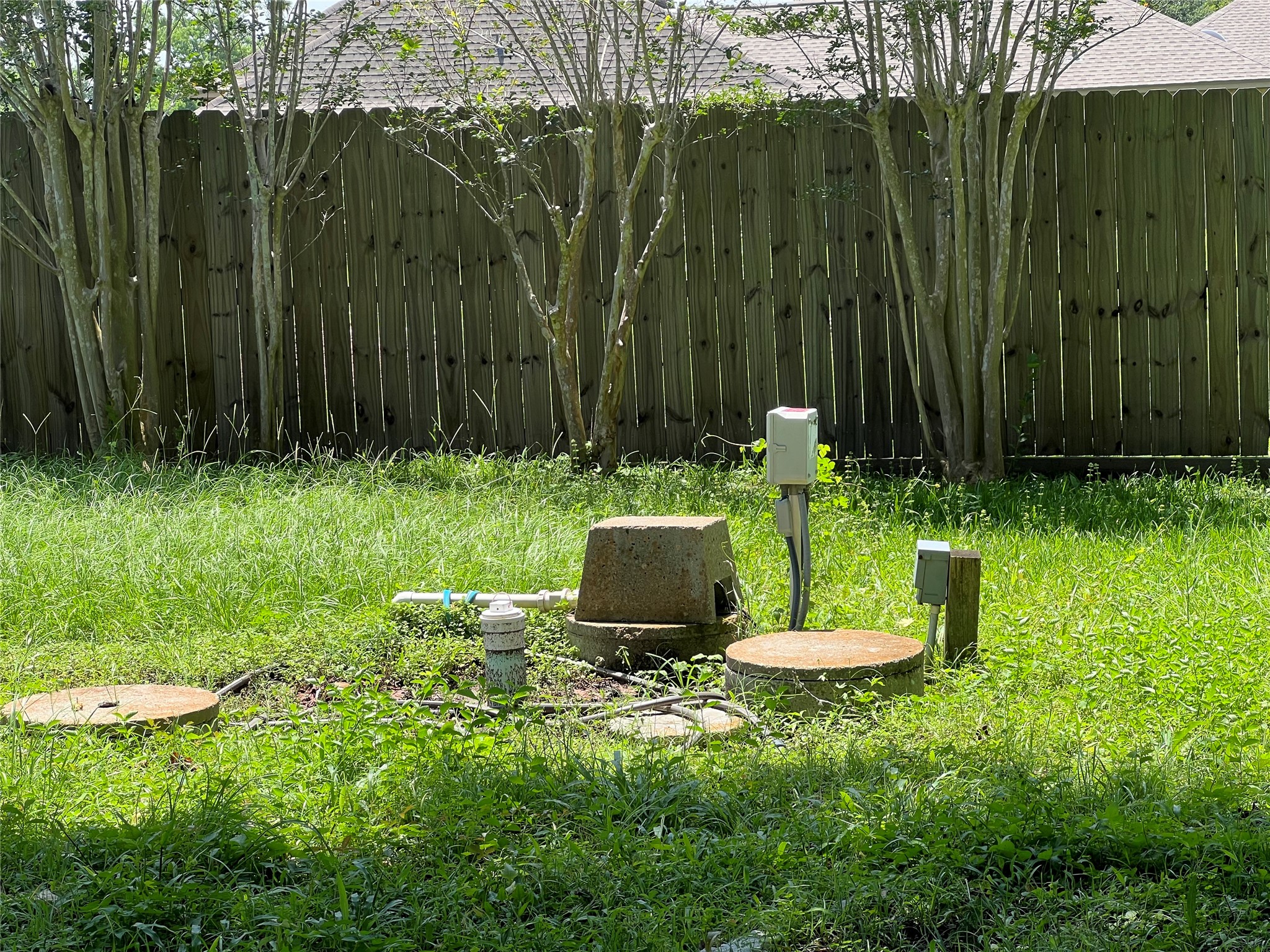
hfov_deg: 25.3
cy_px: 476
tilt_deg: -6.8
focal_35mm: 77
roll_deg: +2.7
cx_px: 635
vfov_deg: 19.1
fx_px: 2825
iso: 32
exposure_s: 1/250
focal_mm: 9
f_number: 2.8
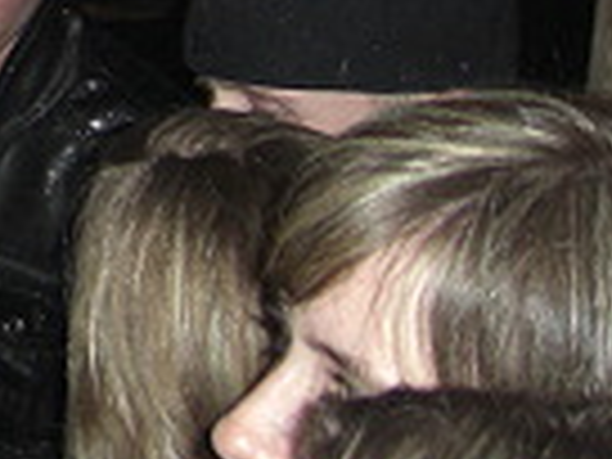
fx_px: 3147
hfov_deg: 10.0
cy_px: -450
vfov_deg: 8.0
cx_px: -758
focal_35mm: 178
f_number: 2.8
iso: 200
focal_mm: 7.9
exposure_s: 1/60
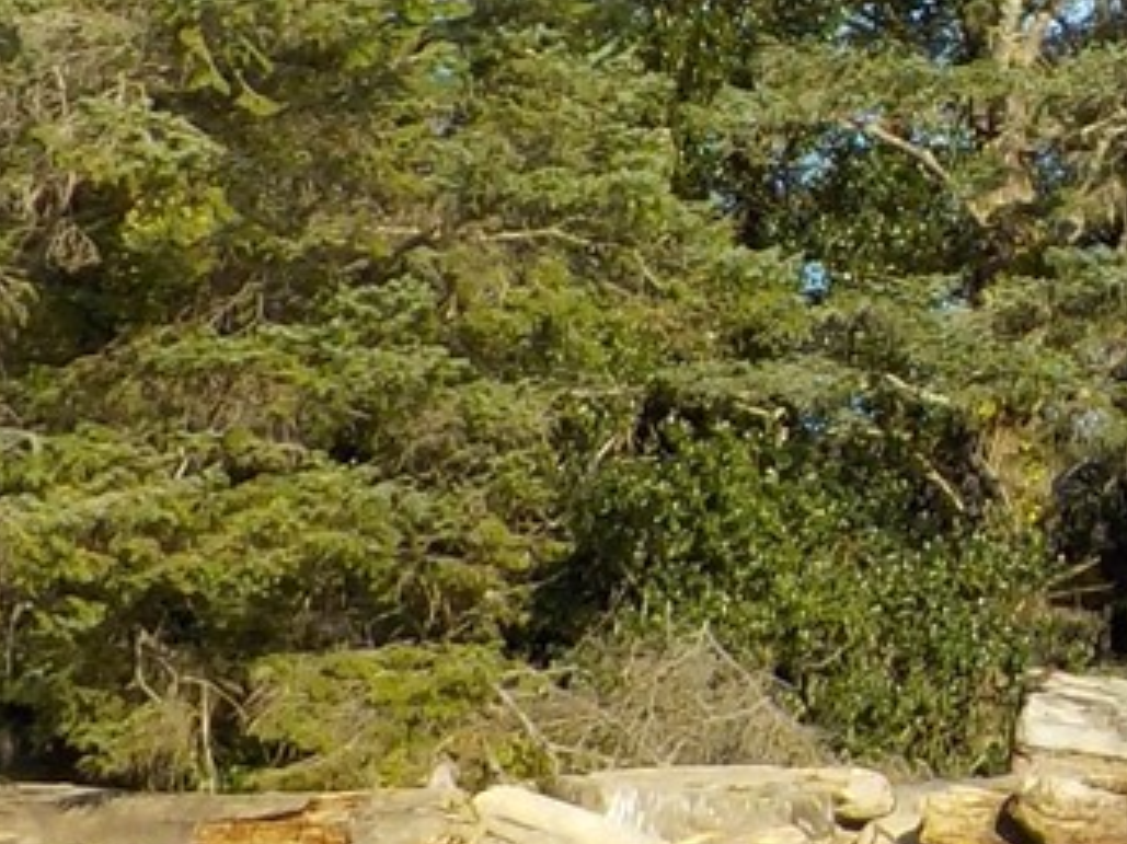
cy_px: -187
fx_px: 4556
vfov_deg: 10.4
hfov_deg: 13.5
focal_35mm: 140
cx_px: 1548
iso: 125
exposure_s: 1/1000
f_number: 3.3
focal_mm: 4.1
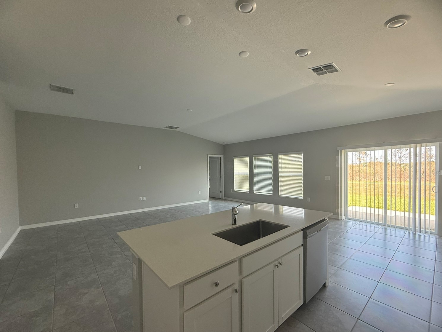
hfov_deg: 98.2
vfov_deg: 81.7
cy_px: 173
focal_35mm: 15
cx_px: 223
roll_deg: +0.7
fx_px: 192
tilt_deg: -0.5
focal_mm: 2.22
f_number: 2.2
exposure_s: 1/99
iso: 160
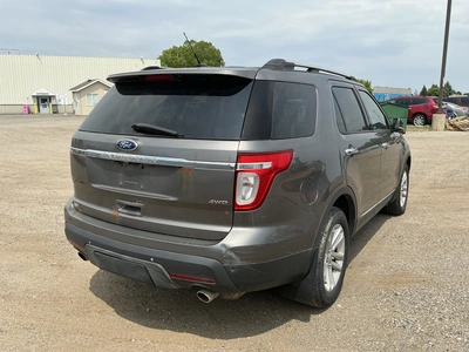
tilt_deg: -7.9
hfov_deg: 63.4
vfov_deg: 49.7
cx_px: 234
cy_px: 176
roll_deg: +1.2
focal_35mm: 28
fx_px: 379
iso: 25
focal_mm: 3
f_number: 1.8
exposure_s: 1/1984
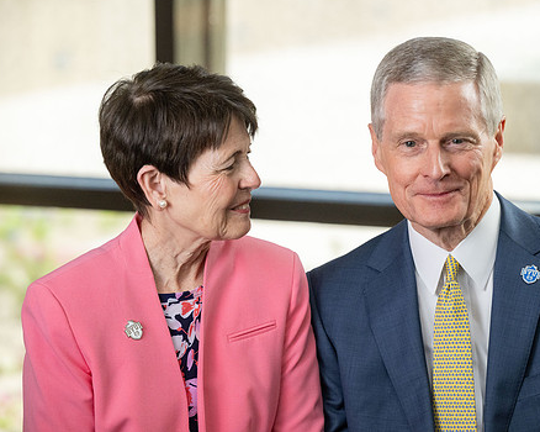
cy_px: 220
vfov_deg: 9.2
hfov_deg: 11.5
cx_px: 321
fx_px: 2684
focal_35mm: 168
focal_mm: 135
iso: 2000
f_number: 4
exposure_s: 1/400
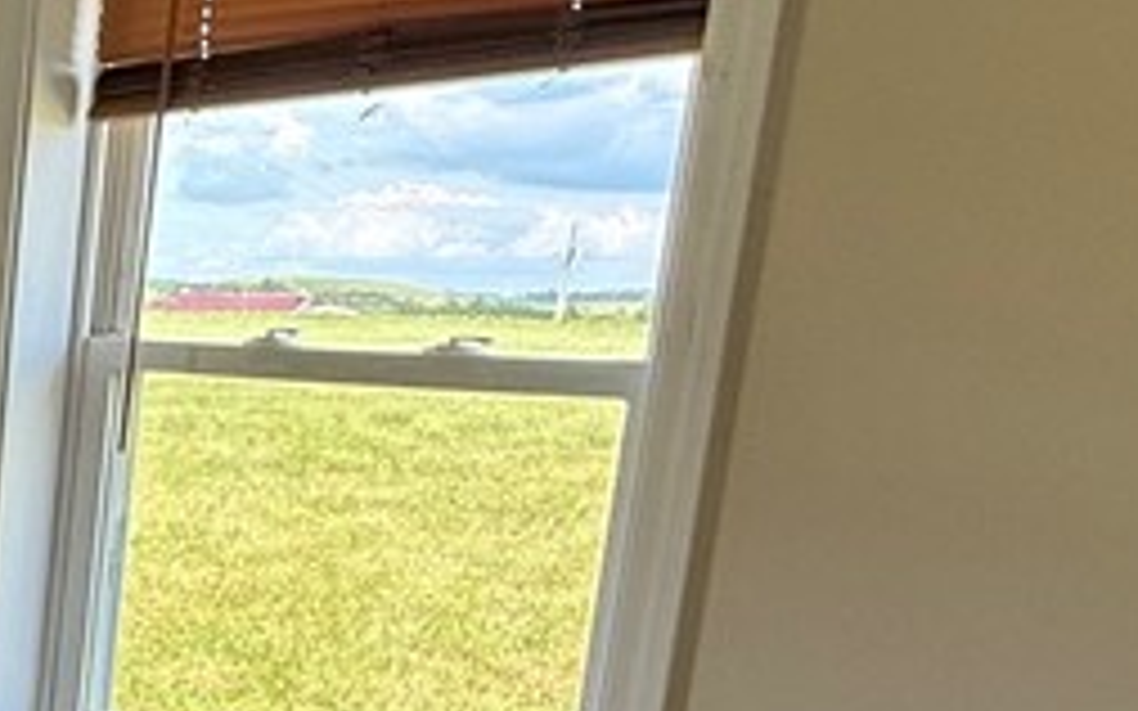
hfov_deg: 26.0
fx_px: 1860
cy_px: 680
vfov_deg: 21.0
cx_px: -526
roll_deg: -1.9
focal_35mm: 60
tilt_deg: -11.6
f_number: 2.2
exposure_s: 1/135
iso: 64
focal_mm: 2.22
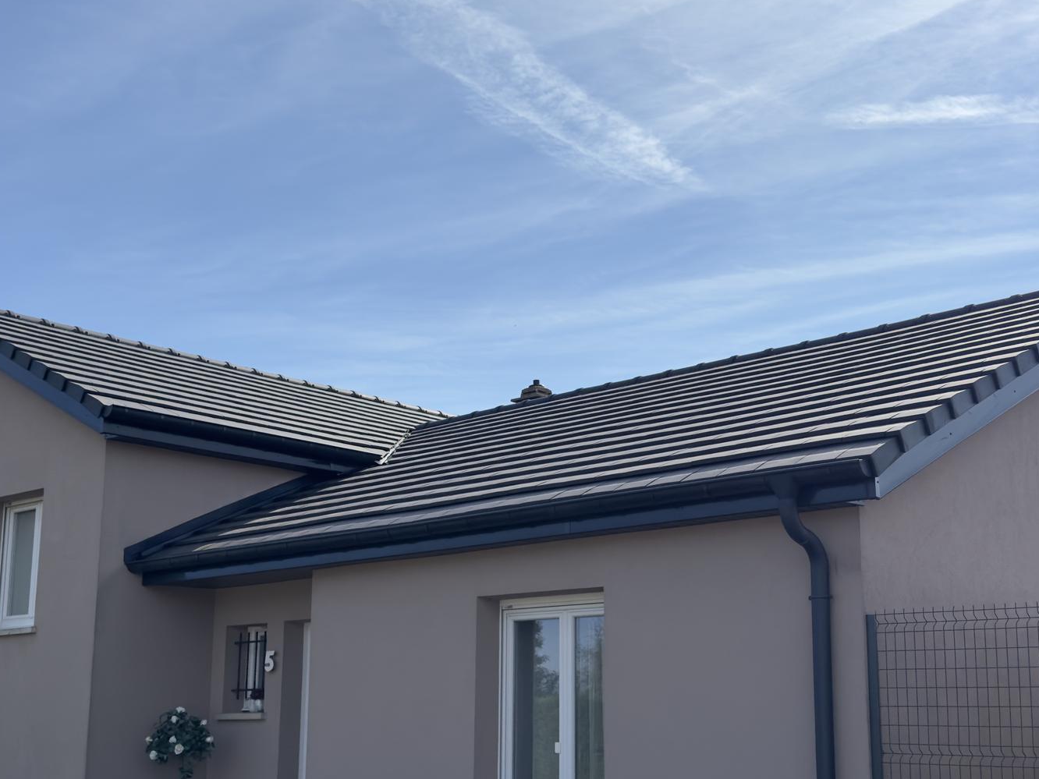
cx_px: 493
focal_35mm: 49
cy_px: 469
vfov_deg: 29.6
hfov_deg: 38.9
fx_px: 1471
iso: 100
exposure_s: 1/11628
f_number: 1.78
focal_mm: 6.76
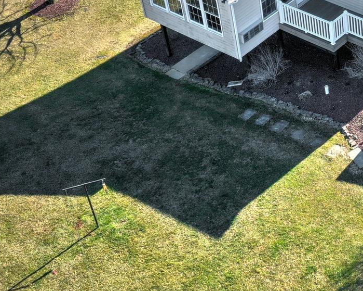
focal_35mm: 77
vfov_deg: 19.6
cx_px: 416
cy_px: 36
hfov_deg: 23.0
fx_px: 827
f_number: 5.6
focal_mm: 10.3
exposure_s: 1/320
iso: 100
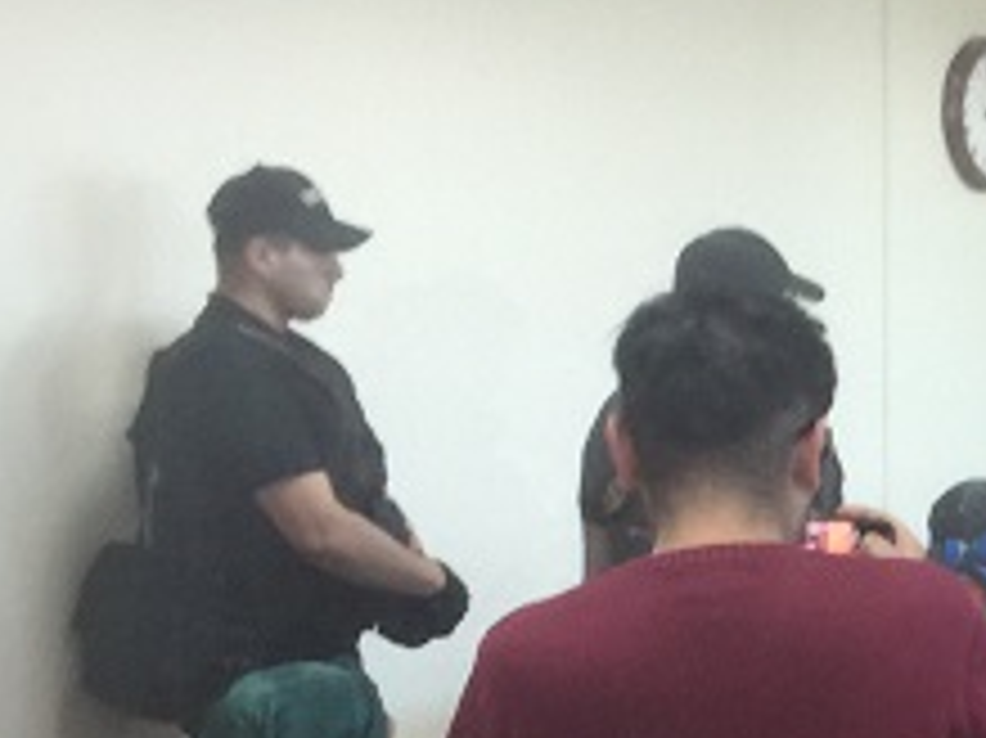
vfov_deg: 12.3
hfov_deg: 15.1
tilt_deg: -5.2
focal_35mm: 119
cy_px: 736
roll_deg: -2.4
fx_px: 3388
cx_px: 1549
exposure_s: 1/17
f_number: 2.2
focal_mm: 4.15
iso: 50
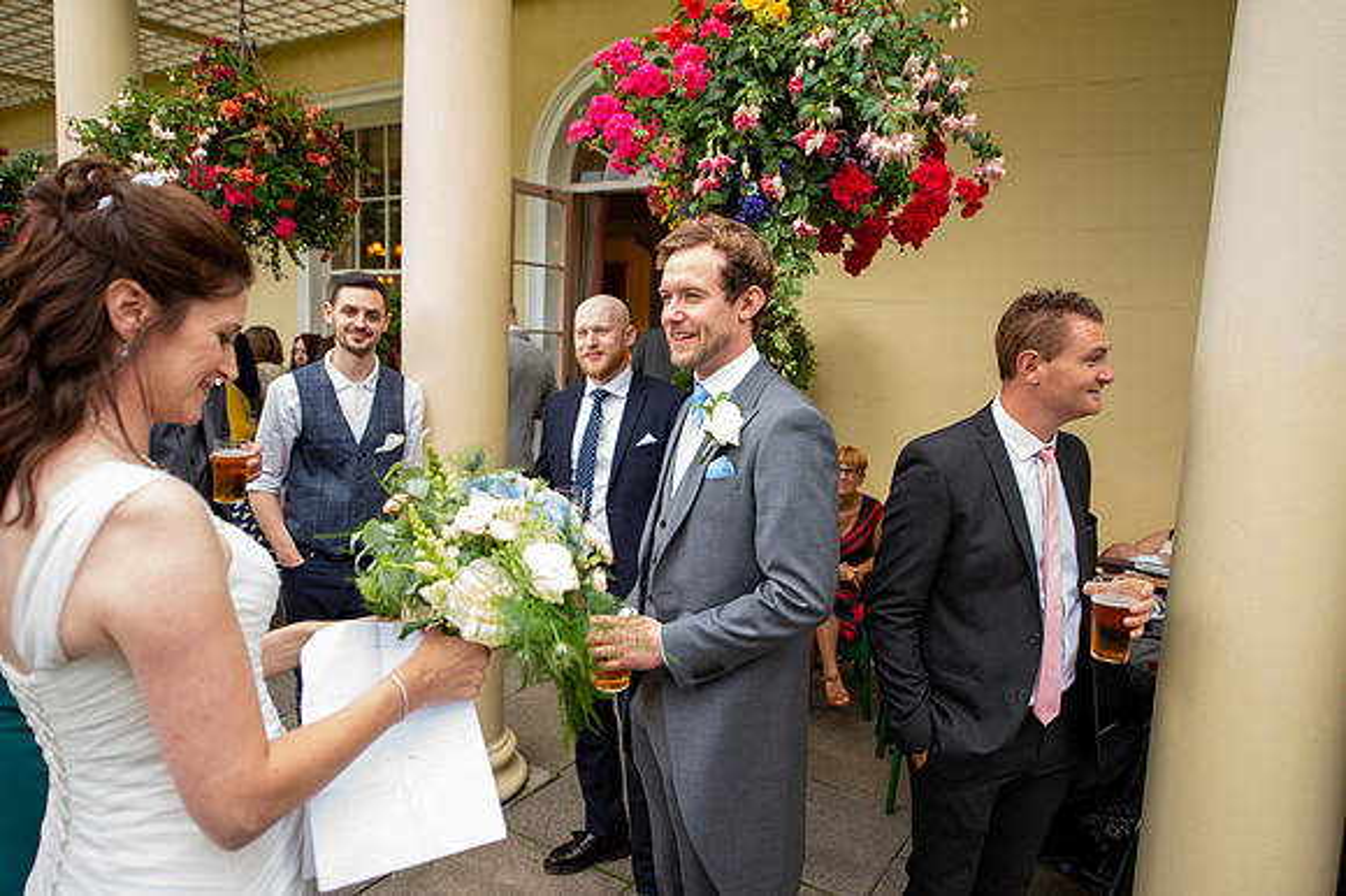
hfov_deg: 73.8
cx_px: 673
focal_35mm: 24
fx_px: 897
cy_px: 448
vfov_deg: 53.1
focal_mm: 24
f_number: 2.8
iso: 160
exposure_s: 1/100
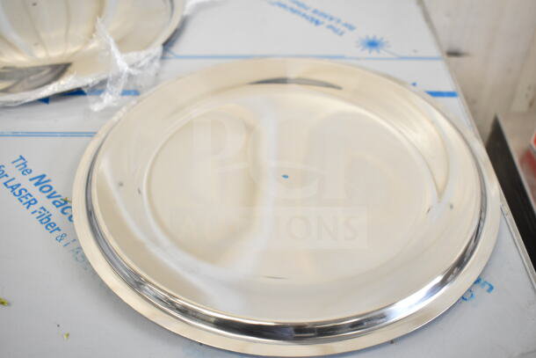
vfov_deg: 35.5
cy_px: 179
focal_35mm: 38
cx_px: 268
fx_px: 558
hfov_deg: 51.3
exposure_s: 1/80
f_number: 4.5
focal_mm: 25
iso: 1600
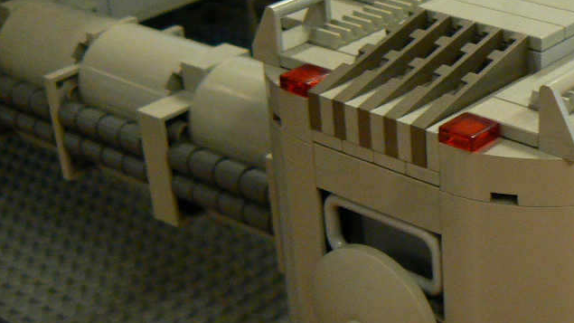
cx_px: 577
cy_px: 176
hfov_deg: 25.5
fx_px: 1202
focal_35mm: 79
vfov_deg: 15.3
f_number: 2.8
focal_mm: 6
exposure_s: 1/13
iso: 200
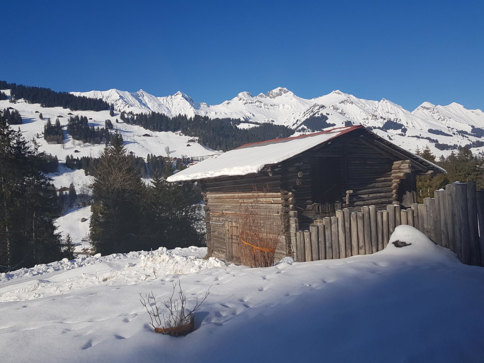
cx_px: 242
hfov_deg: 67.3
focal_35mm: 26
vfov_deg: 53.1
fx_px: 364
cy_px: 182
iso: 40
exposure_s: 1/4272
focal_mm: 4.2
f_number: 1.7
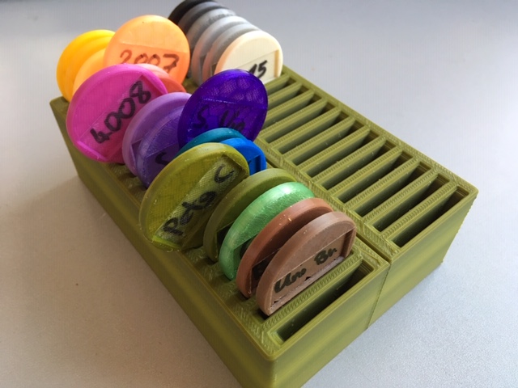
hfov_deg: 61.7
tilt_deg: -48.7
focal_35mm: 29
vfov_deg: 48.2
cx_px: 259
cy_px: 194
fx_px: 434
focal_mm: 4.15
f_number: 2.2
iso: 125
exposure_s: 1/33
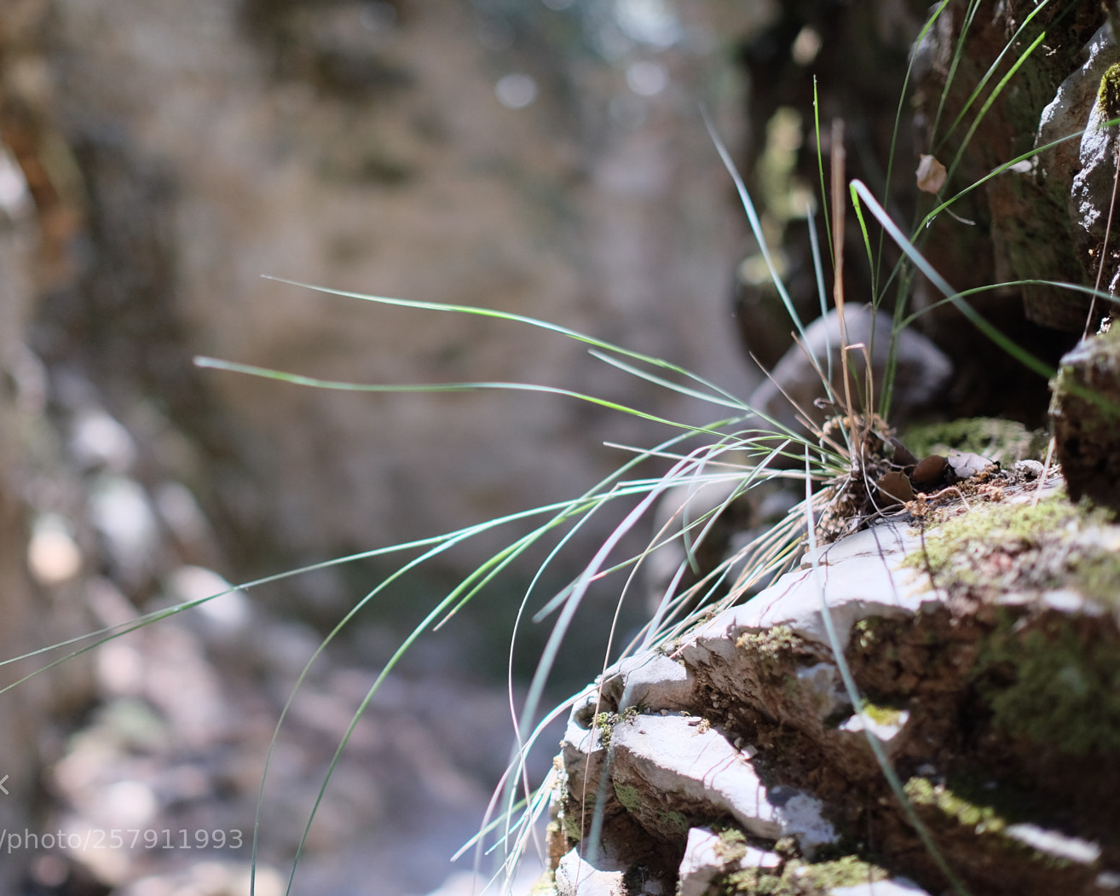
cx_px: 479
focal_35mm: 40
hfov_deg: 45.7
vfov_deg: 37.3
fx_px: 1326
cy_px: 451
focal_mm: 23
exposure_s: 1/640
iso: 800
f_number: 1.4
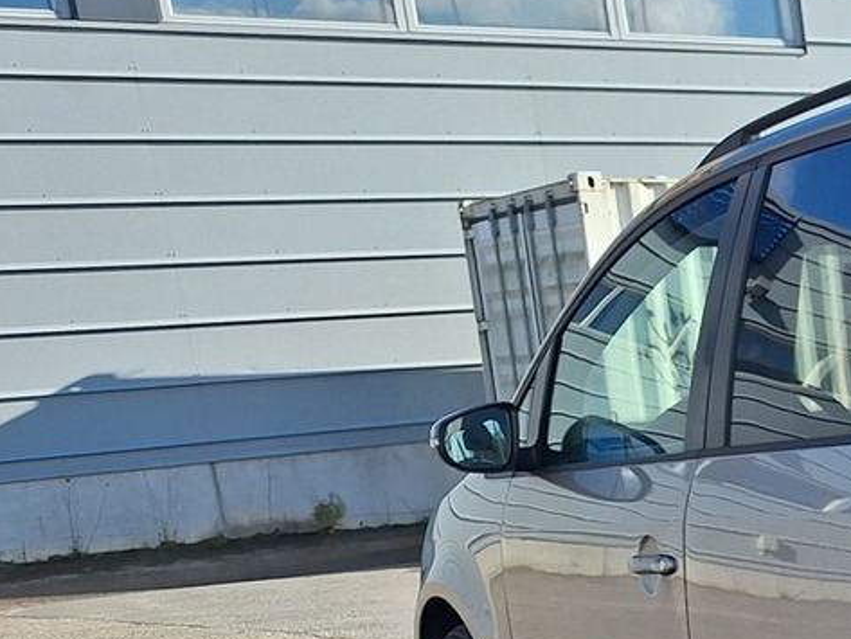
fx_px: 1721
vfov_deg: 19.7
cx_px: 1191
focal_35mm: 70
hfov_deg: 23.5
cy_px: 772
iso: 40
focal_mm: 5.54
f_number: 1.8
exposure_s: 1/1704
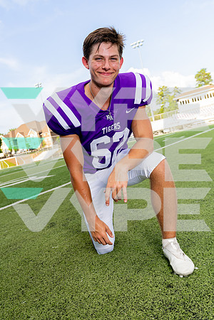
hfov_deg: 41.1
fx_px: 285
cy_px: 160
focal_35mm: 32
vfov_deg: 58.7
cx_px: 107
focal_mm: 32
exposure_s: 1/200
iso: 200
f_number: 5.6
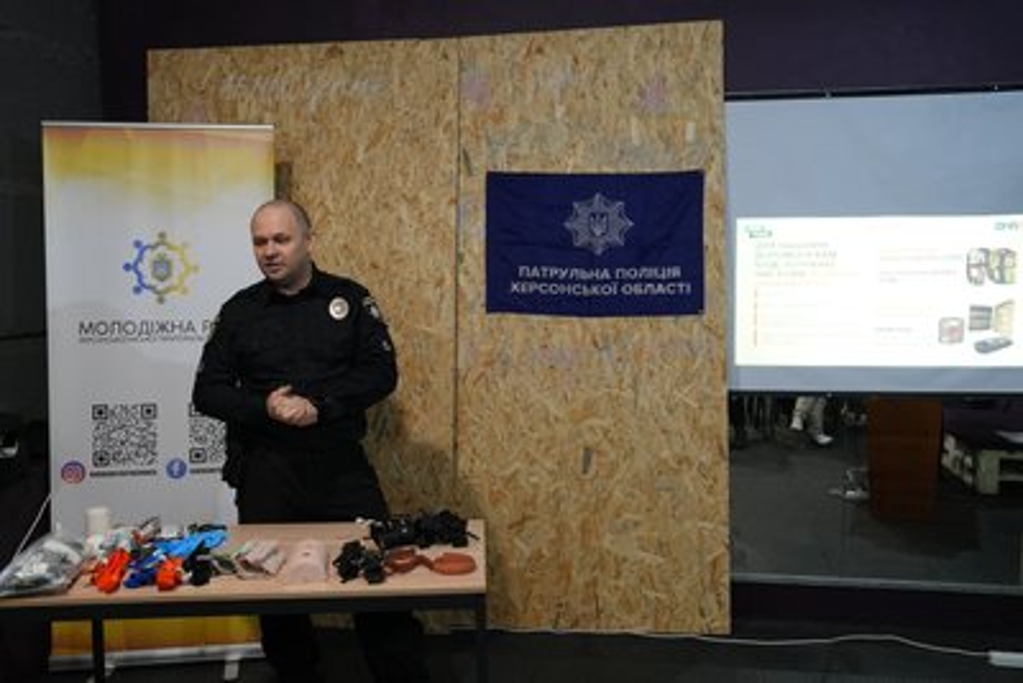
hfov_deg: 57.2
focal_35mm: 33
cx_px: 512
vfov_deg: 40.0
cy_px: 342
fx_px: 938
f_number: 4
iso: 5000
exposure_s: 1/160
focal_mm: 33
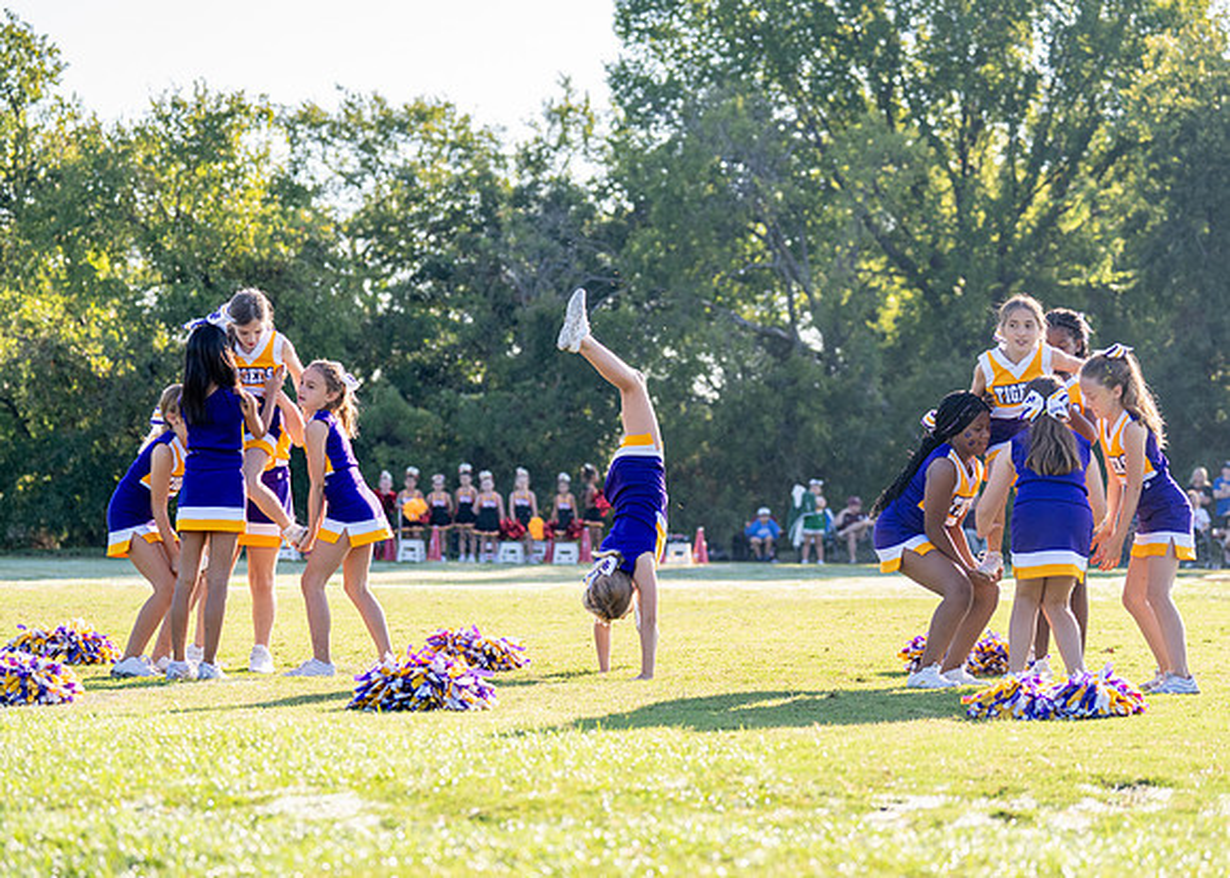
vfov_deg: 15.0
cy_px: 461
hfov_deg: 20.9
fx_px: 3340
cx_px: 627
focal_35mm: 96
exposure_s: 1/2000
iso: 400
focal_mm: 70
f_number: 2.8
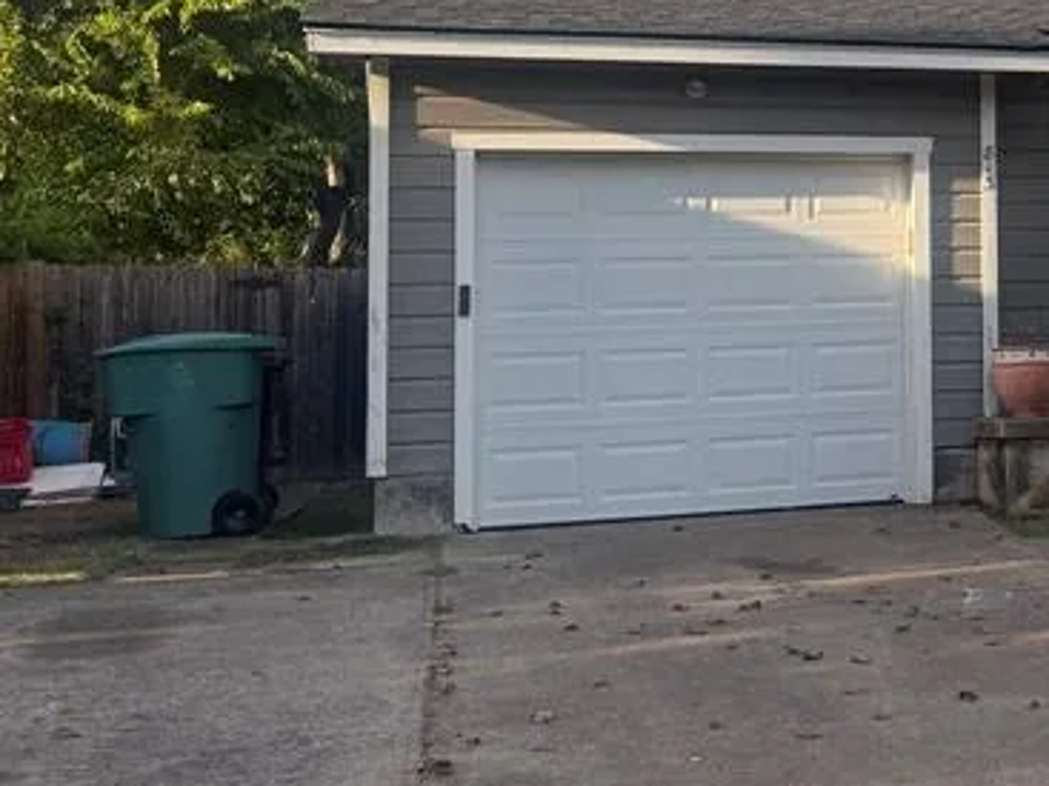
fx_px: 2030
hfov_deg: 25.4
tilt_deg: +6.5
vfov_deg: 21.6
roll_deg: +1.3
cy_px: 143
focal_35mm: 67
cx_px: 1326
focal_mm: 6.76
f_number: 1.78
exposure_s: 1/1091
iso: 100
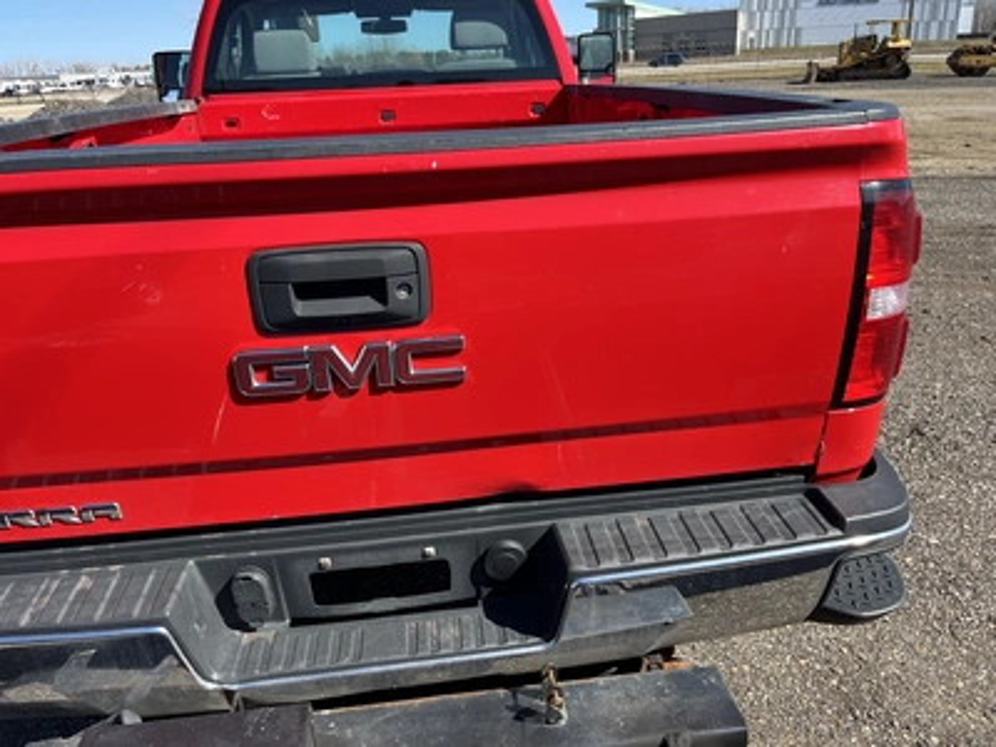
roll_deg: +4.1
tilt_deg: -22.7
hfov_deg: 67.3
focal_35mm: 26
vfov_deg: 53.1
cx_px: 498
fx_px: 748
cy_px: 374
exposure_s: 1/1096
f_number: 1.6
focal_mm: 5.1
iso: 50
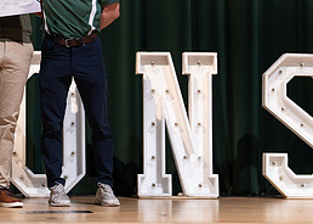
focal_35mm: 123
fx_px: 1093
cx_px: 54
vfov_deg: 11.6
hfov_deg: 16.2
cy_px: 39
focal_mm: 50
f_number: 1.2
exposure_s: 1/320
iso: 500
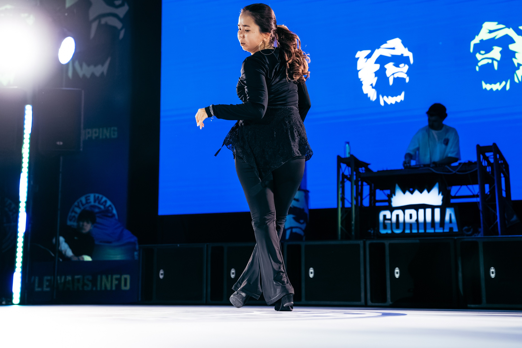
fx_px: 812
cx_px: 243
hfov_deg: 35.6
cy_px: 168
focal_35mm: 56
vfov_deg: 24.2
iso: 3200
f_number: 2.8
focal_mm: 51
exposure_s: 1/800
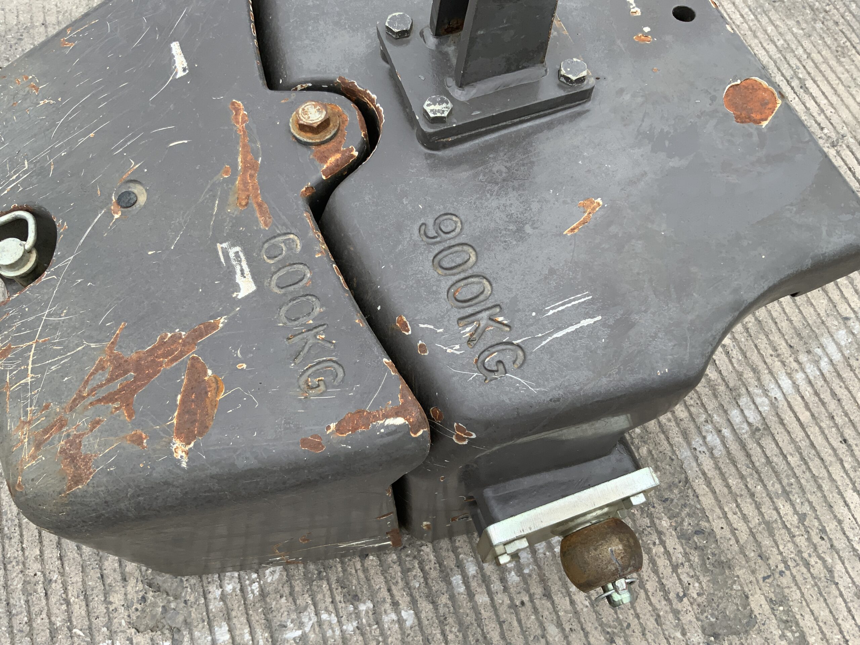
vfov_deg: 48.2
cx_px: 430
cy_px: 322
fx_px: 720
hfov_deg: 61.7
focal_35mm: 29
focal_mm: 3
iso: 16
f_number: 1.8
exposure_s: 1/691
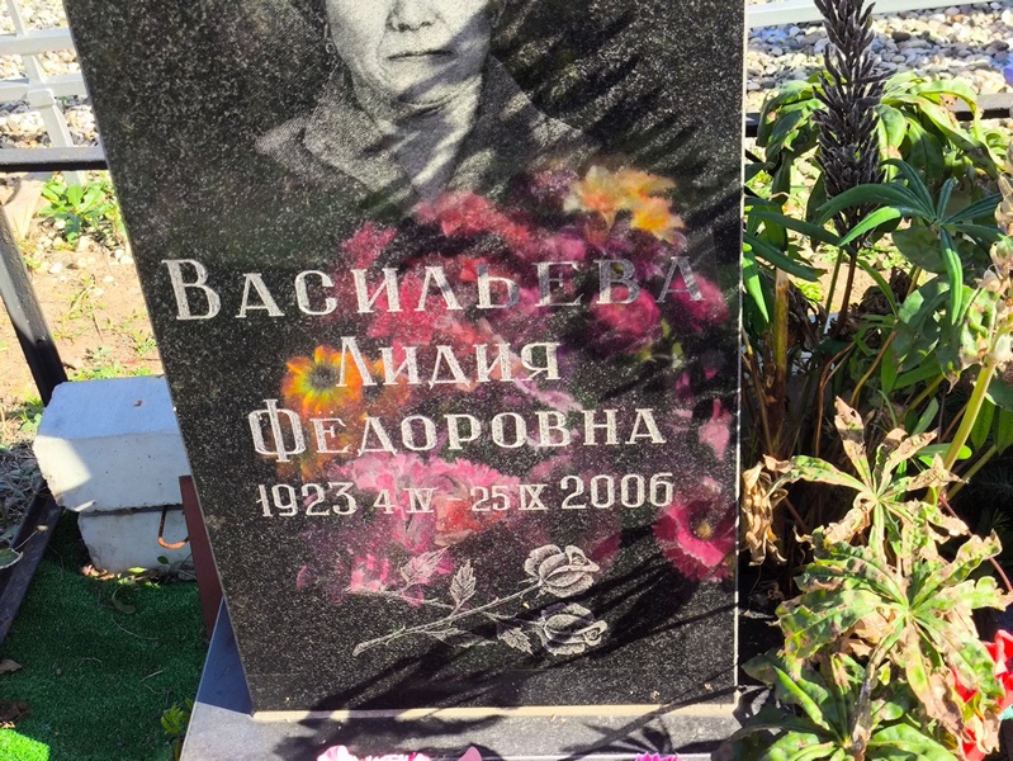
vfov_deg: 29.1
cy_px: 380
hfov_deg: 38.2
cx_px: 506
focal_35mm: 50
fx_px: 1464
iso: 50
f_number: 1.7
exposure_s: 1/463
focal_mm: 4.71
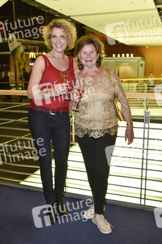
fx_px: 243
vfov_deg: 53.2
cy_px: 122
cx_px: 81
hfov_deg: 36.8
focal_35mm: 36
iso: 800
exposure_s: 1/50
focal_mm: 36
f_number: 5.6
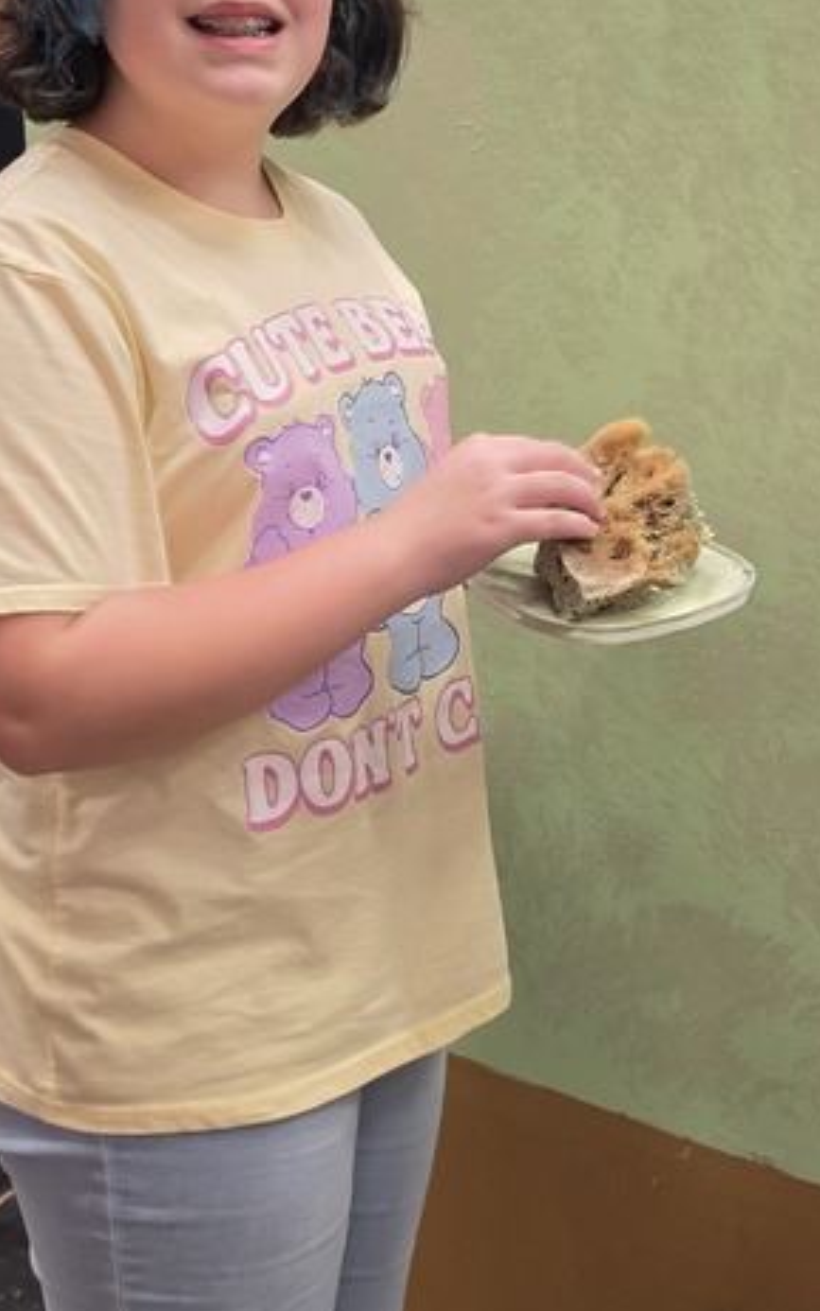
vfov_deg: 36.9
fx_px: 1930
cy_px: 377
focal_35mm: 54
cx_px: 471
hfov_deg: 24.0
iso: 200
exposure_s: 1/120
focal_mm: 6.5
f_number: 1.4
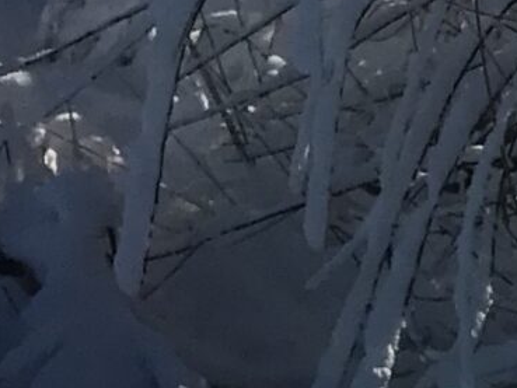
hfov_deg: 9.2
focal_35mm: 194
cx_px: 1206
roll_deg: +1.6
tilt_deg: -3.5
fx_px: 2898
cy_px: -618
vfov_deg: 7.1
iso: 20
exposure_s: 1/8772
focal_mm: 3.99
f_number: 1.8
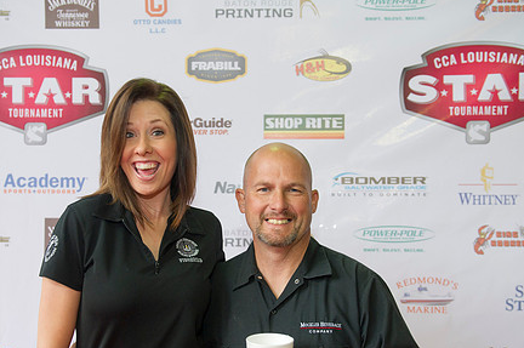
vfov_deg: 31.0
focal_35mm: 43
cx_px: 244
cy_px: 216
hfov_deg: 45.4
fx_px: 625
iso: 640
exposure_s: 1/125
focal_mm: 32
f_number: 3.5
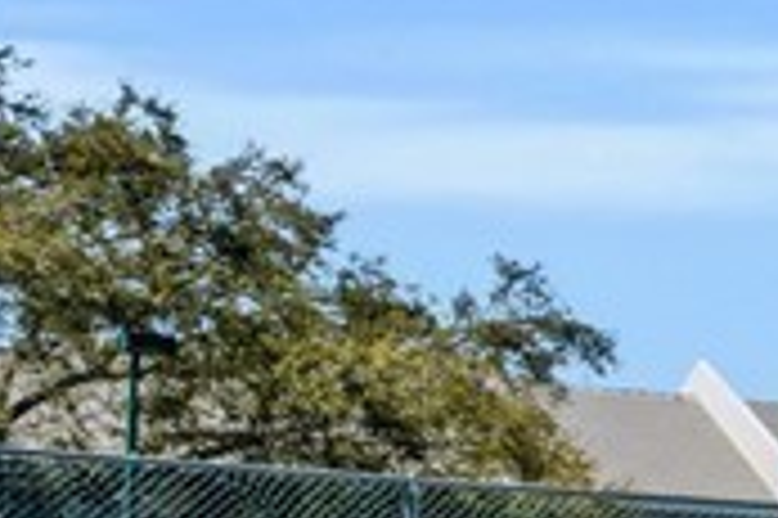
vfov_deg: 11.7
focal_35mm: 113
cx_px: 2415
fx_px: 2440
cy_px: 732
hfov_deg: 10.8
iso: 200
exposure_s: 1/1000
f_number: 9
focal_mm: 18
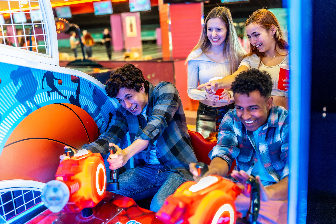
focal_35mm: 35
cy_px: 112
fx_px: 327
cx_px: 168
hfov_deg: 54.4
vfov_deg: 37.9
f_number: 1.8
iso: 1250
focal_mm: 35
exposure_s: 1/250
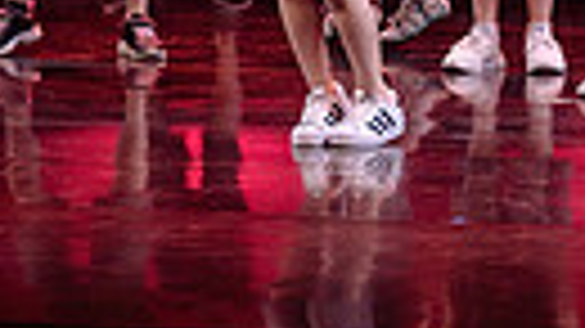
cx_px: 671
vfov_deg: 2.7
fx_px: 6993
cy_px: -496
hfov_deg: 4.8
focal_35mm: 451
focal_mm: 95
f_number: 2.8
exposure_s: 1/320
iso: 1600
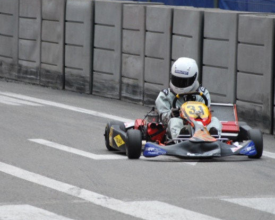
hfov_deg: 5.1
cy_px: 127
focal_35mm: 376
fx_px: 3061
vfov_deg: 4.1
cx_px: 110
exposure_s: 1/200
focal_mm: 135
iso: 200
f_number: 5
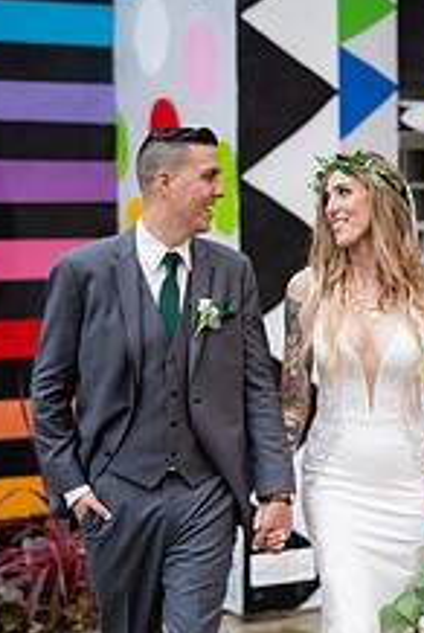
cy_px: 409
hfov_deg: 13.3
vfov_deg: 19.8
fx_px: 1814
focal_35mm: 103
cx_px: 299
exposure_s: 1/320
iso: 640
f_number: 1.4
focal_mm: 50
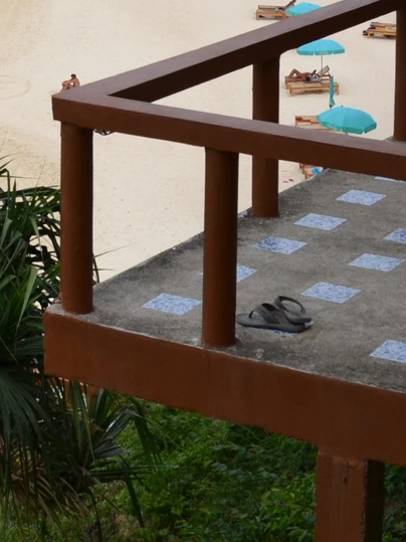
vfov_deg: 17.4
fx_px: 1674
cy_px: -124
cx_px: -42
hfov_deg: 13.5
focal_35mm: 107
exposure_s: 1/2000
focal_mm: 20
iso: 400
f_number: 7.1
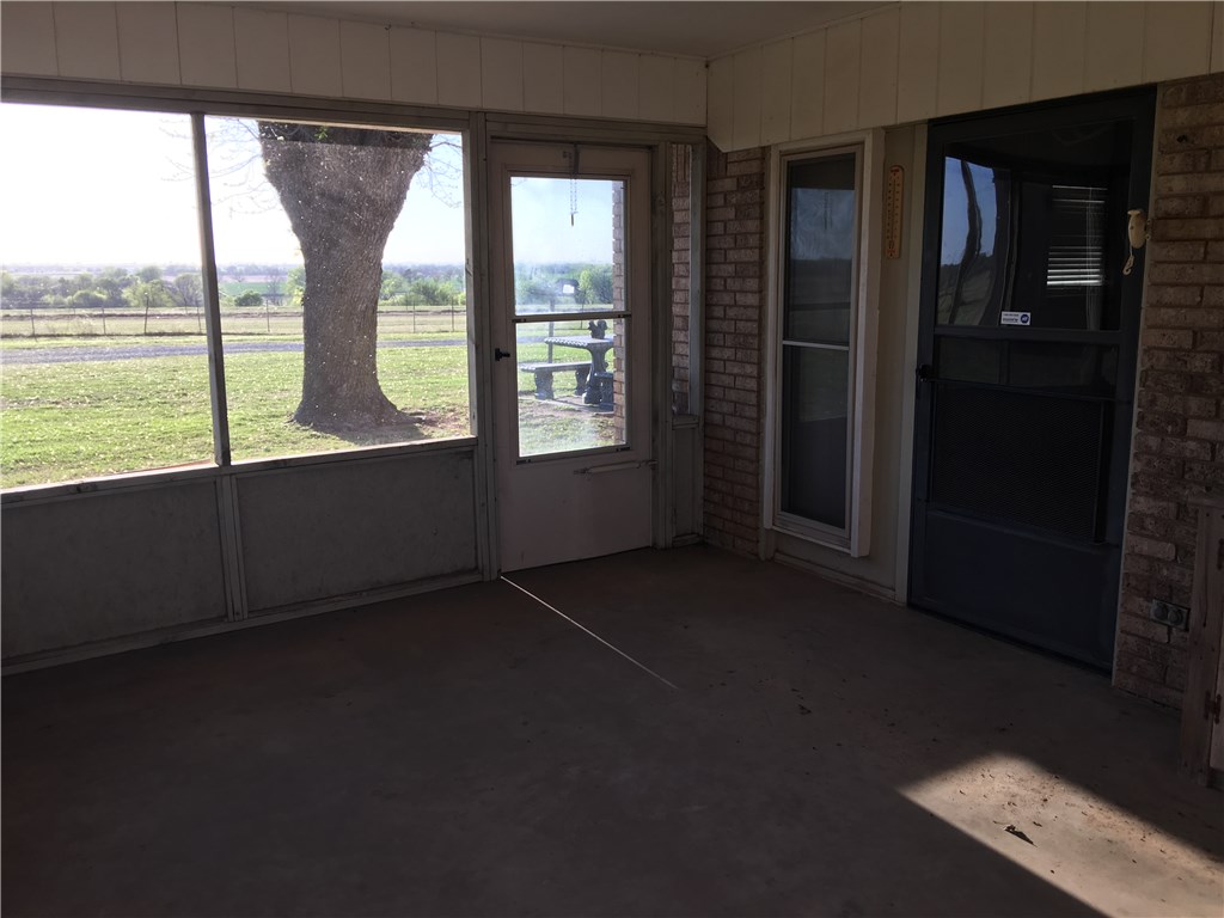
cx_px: 612
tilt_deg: -9.4
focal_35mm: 29
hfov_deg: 61.7
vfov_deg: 48.2
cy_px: 459
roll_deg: +0.8
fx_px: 1025
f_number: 2.2
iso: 25
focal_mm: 4.15
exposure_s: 1/206
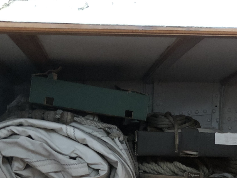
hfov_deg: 28.3
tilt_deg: -8.5
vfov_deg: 21.0
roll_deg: -4.4
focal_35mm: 67
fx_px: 459
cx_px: 191
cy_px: 188
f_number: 1.8
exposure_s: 1/4
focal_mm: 3.99
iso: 160
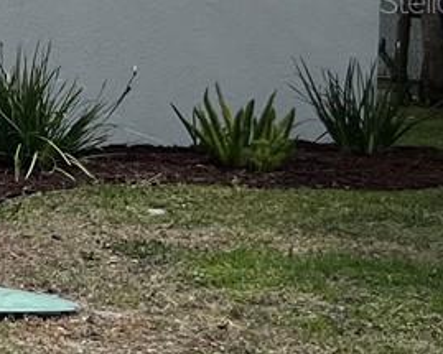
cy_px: 0
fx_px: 1979
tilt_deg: -2.8
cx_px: -782
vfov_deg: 10.1
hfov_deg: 10.2
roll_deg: -0.2
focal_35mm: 151
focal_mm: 5.1
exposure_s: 1/4854
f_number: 1.6
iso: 50
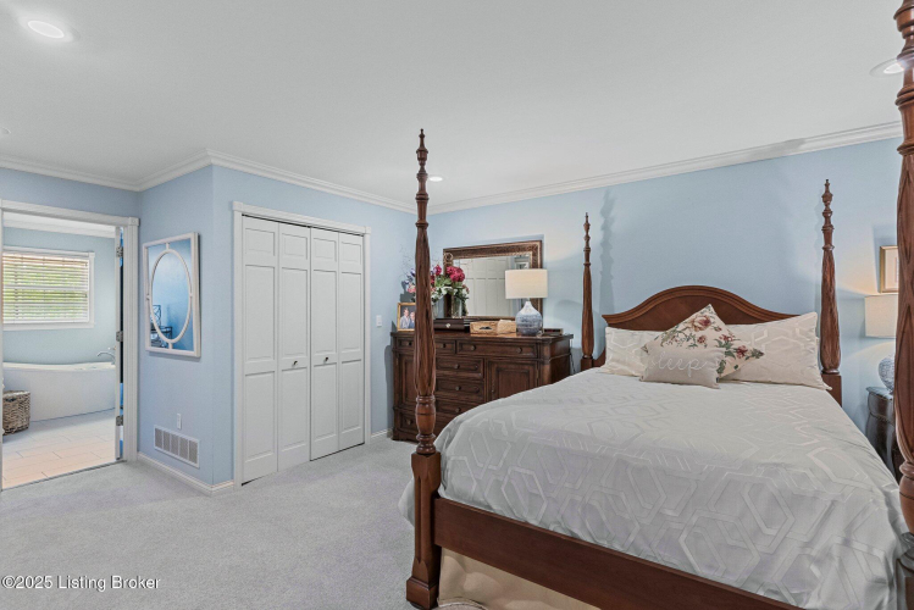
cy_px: 305
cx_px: 457
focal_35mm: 17
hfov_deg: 93.3
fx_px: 432
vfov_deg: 70.5
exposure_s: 1/6
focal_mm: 17
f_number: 7.1
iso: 2000
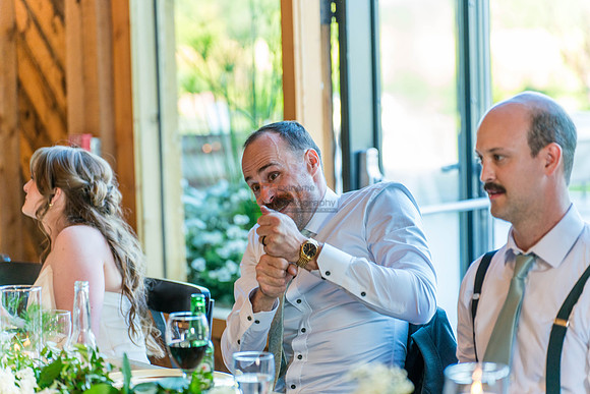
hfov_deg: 18.1
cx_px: 295
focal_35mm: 113
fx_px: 1852
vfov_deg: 12.1
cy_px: 197
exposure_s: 1/320
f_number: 2.8
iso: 1000
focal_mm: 113
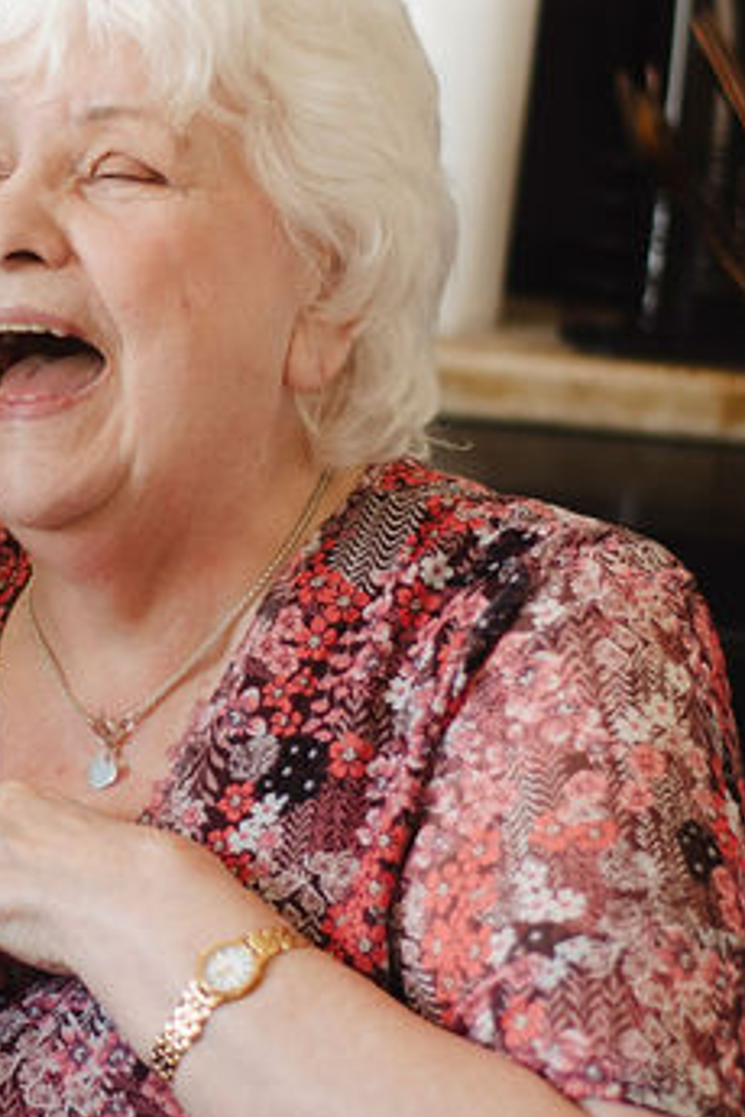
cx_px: -327
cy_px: 481
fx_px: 4873
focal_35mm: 157
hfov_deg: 8.6
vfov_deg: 13.1
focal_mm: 50
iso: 160
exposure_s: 1/200
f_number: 2
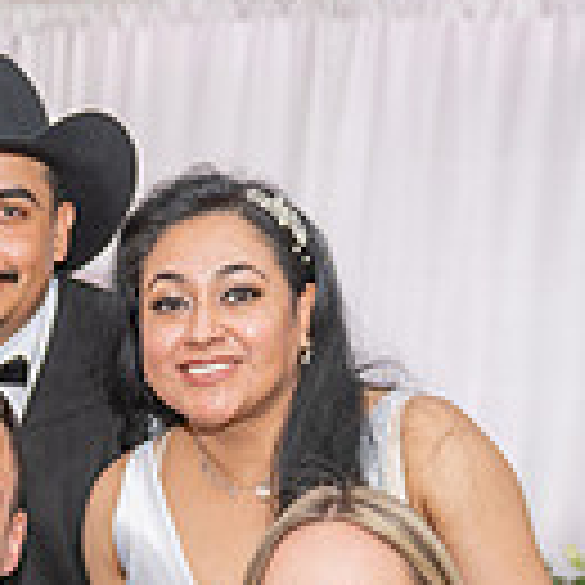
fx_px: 2103
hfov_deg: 15.3
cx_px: -122
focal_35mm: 110
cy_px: 695
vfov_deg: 15.3
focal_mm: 29
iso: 800
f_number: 3.2
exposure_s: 1/160
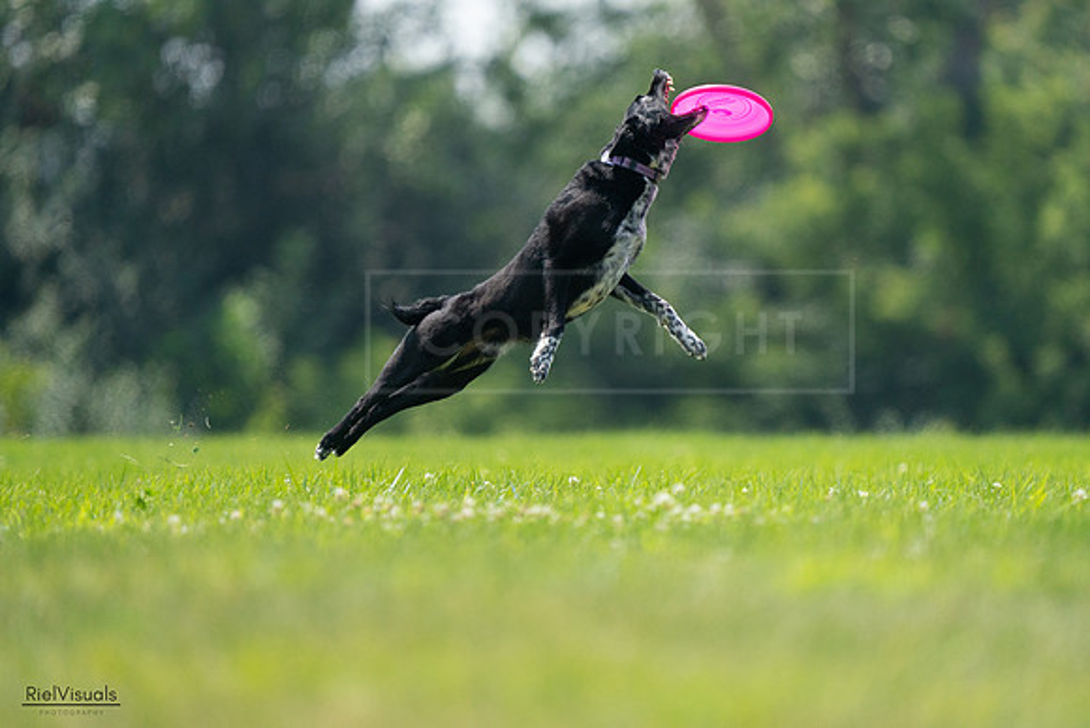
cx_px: 545
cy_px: 364
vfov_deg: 2.3
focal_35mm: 600
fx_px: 18170
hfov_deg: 3.4
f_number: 6.3
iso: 2000
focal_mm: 600
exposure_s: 1/4000
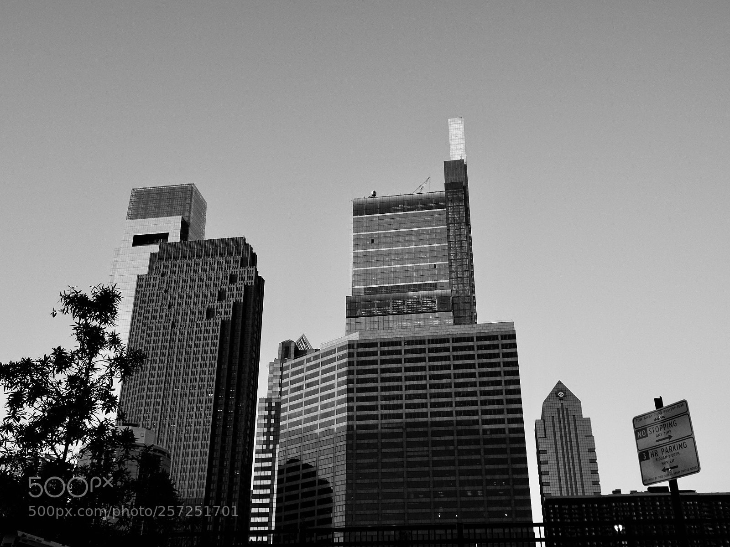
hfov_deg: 52.6
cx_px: 365
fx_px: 738
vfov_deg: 40.7
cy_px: 274
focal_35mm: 35
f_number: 4
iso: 80
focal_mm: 5.98
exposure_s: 1/160
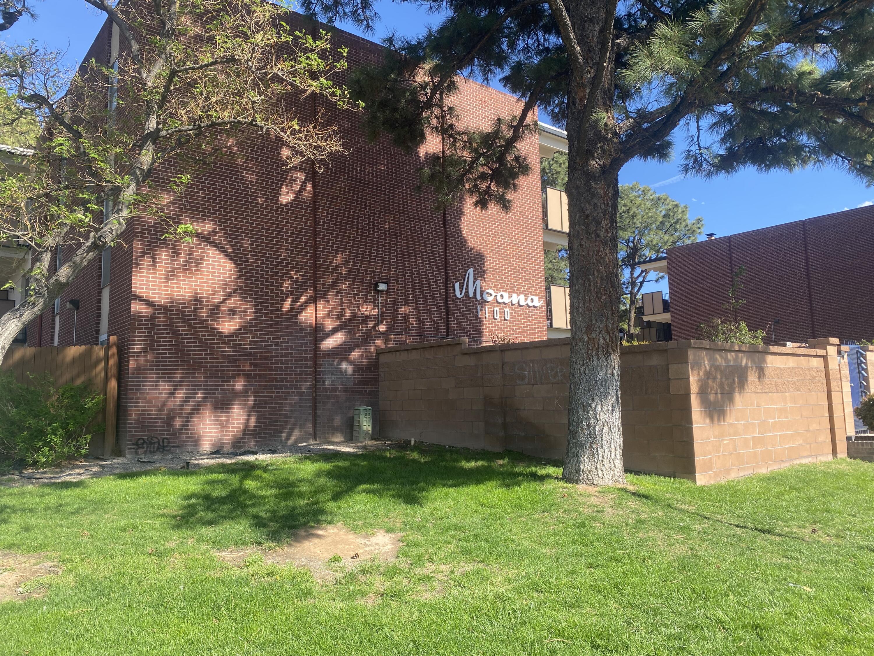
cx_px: 437
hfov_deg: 67.3
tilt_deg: +5.9
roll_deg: +0.9
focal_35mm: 26
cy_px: 328
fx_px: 656
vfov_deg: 53.1
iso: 32
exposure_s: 1/919
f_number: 1.8
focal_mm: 4.25
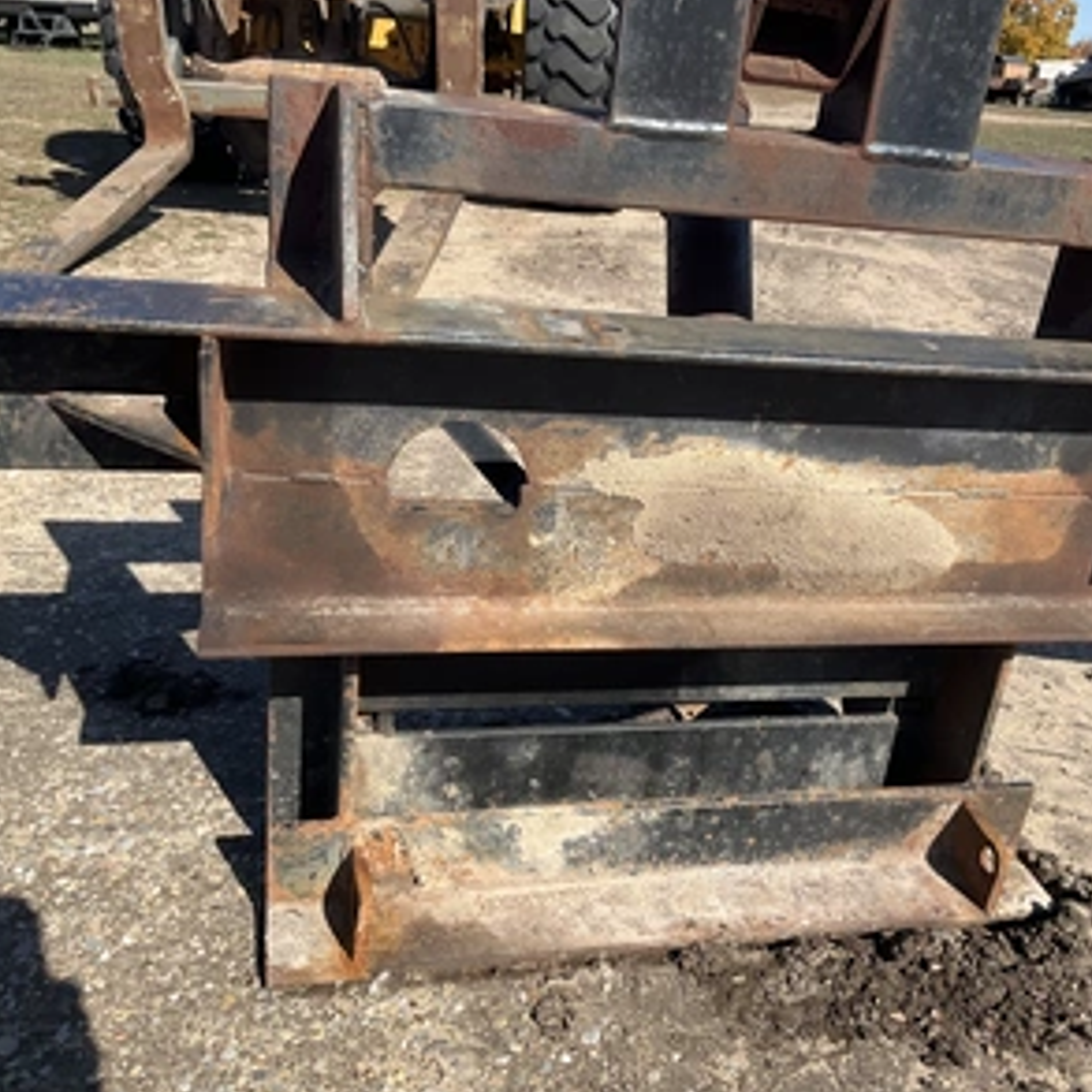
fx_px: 1249
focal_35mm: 35
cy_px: 540
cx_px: 667
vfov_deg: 47.2
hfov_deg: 46.9
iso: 25
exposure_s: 1/1377
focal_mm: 3
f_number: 1.8
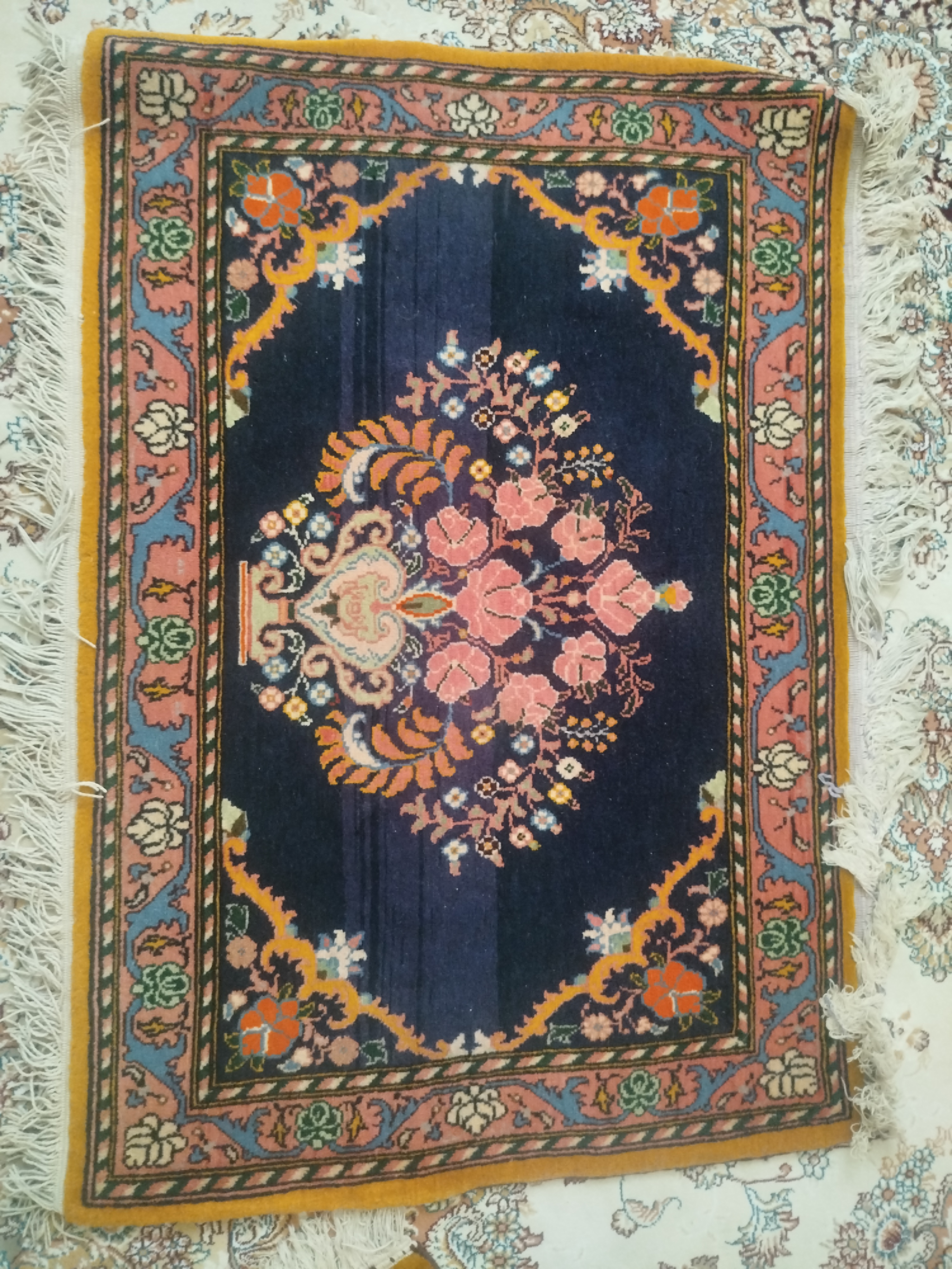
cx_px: 476
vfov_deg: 71.6
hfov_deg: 56.8
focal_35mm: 24
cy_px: 634
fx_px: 880
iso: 400
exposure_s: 1/17
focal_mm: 5.31
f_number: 1.7
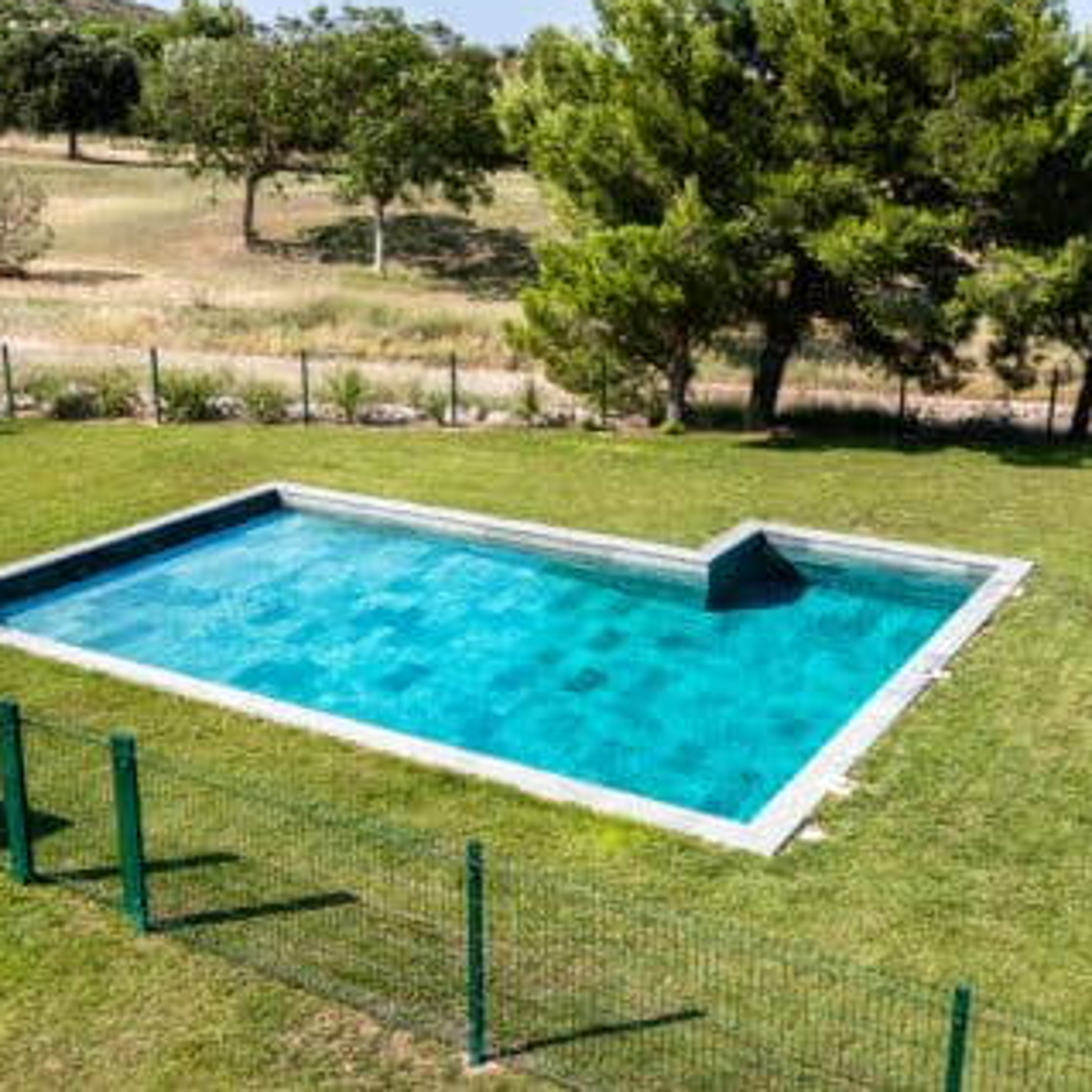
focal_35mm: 39
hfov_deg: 42.8
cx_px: 534
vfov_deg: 42.8
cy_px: 537
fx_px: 1392
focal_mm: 20
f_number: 9
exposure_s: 1/2500
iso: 200
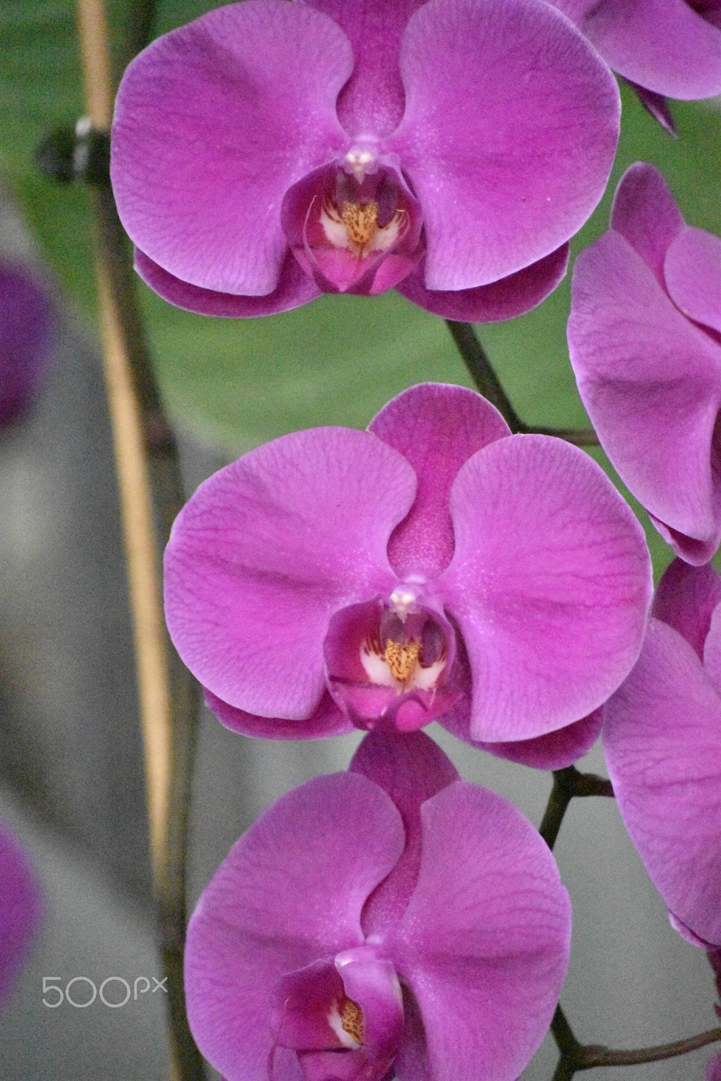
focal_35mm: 202
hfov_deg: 6.8
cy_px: 540
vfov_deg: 10.2
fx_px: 6082
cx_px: 360
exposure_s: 1/4000
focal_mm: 135
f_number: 5.6
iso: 22800
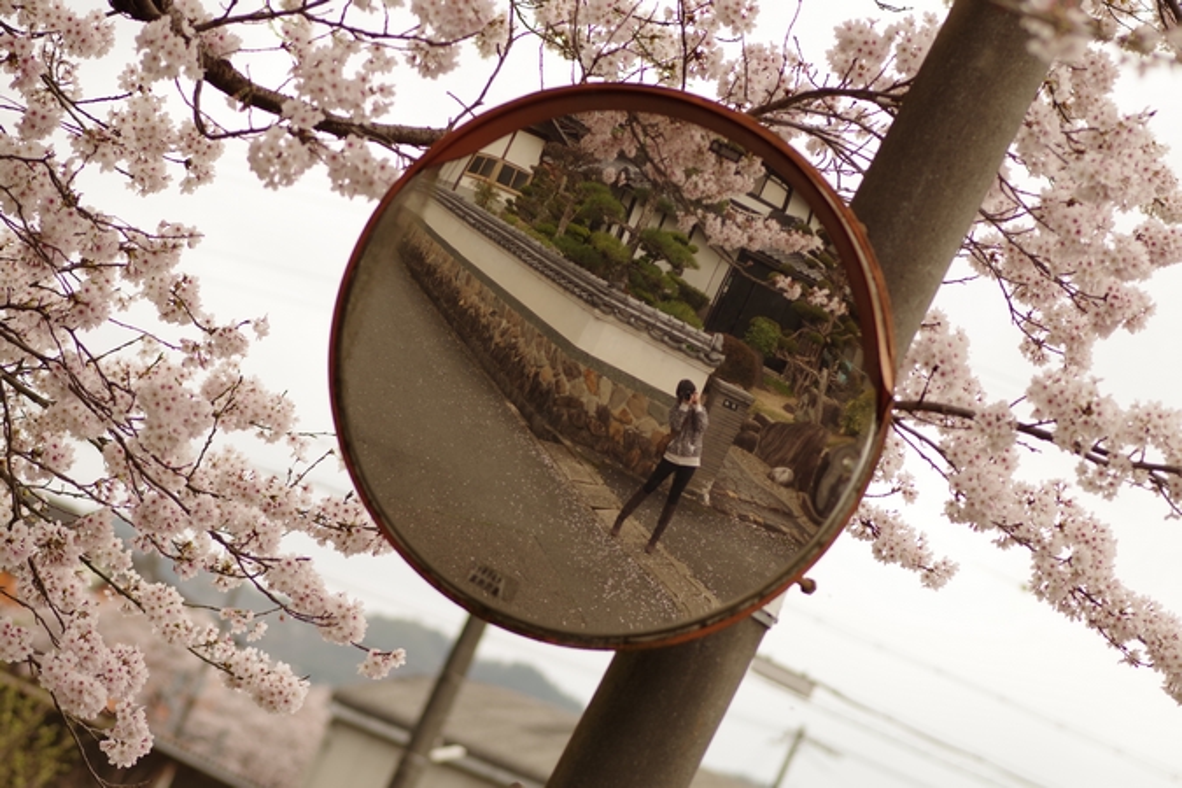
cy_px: 394
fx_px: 4925
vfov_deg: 9.1
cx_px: 591
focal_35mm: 150
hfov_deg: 13.7
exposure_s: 1/400
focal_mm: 100
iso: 200
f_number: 3.5
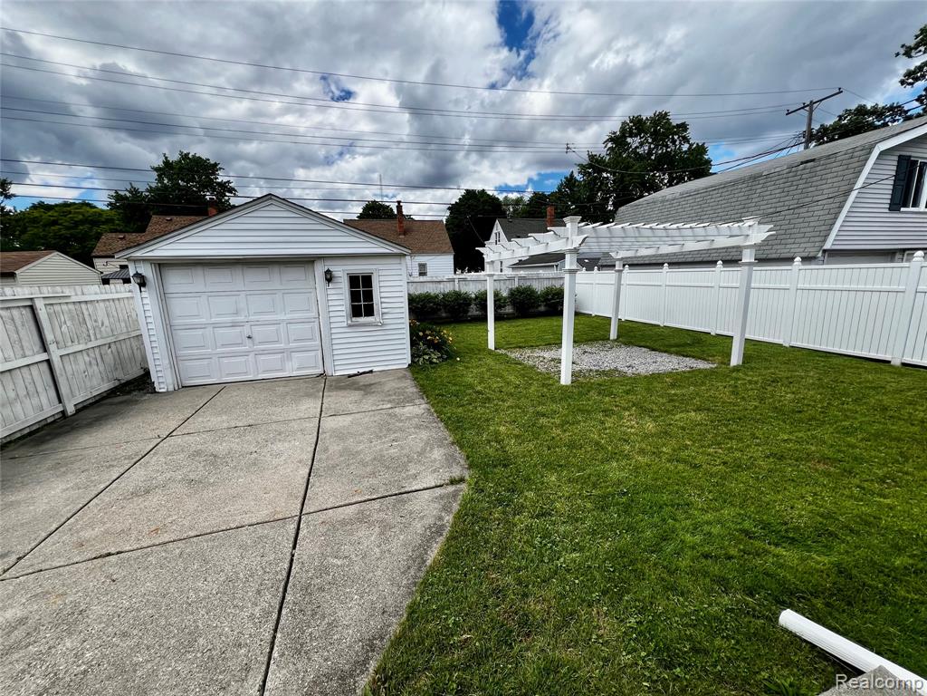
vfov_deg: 89.9
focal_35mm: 13
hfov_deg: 106.2
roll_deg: +1.5
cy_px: 348
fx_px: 348
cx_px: 464
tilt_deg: -12.1
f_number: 1.8
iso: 32
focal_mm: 1.57
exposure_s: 1/1429
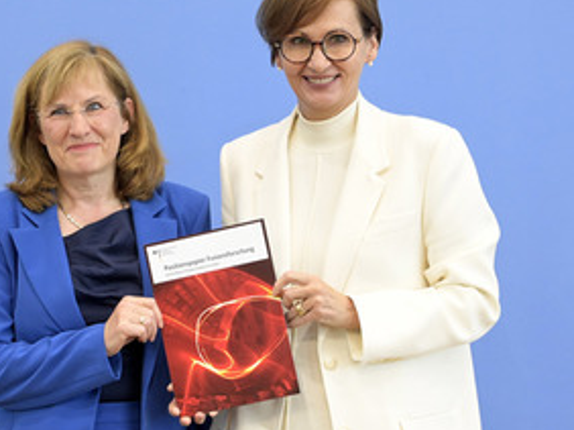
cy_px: 243
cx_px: 221
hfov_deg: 24.4
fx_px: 1325
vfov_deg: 18.4
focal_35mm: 80
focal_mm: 52
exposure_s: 1/400
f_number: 5.6
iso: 5000
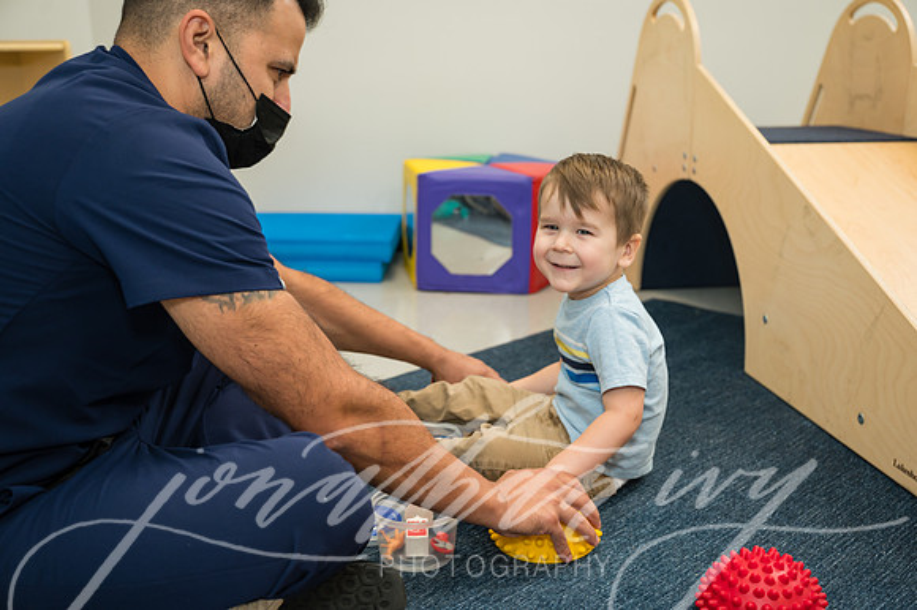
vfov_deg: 35.9
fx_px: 942
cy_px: 305
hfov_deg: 51.9
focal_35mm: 37
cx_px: 458
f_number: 3.5
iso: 800
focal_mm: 37
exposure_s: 1/200
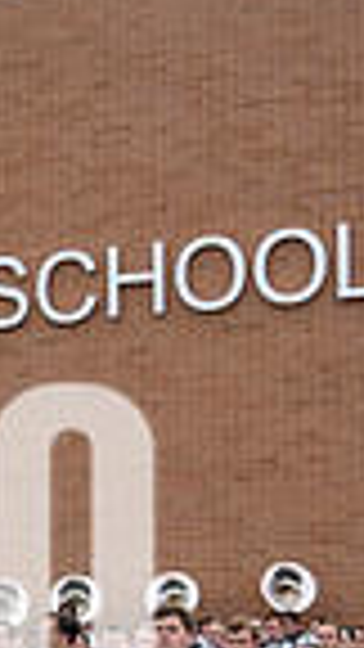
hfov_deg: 11.5
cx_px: -184
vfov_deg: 20.7
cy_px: 596
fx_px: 1733
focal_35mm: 101
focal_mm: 24
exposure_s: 1/800
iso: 400
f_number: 4
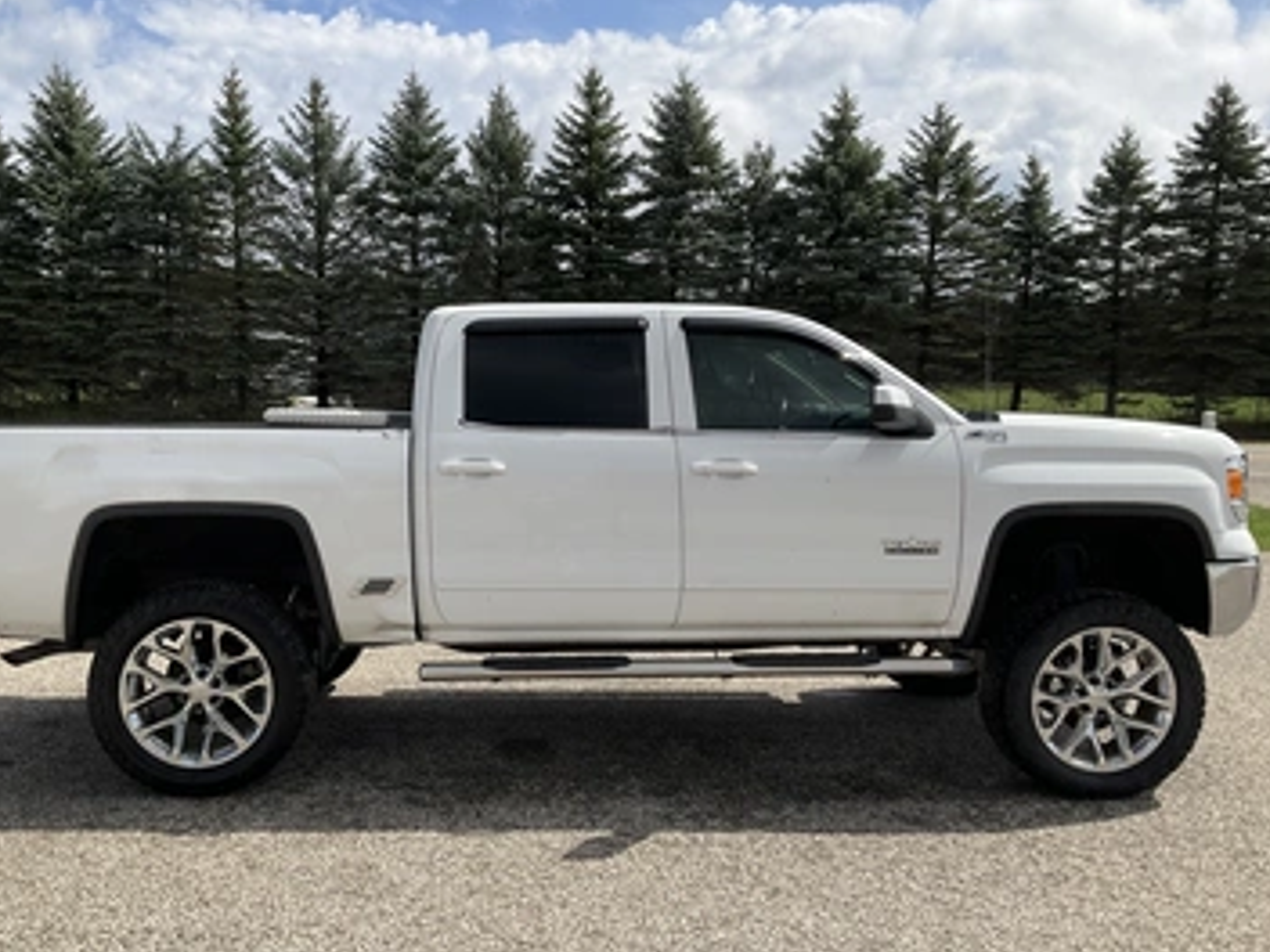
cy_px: 498
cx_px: 570
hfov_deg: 55.2
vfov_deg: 42.9
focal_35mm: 33
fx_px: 1211
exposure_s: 1/2667
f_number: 1.8
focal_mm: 3
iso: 25
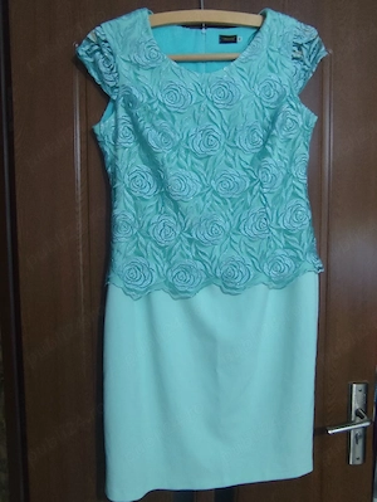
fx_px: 333
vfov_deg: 73.9
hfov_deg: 59.0
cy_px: 251
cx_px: 188
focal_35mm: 23
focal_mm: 1.65
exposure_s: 1/33.3
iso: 800
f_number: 2.2
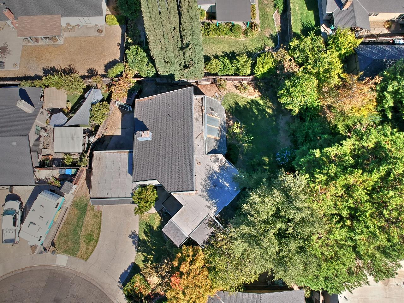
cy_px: 152
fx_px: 292
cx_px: 202
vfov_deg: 54.8
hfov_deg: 69.4
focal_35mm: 25
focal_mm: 4.5
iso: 100
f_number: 2.6
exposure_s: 1/800
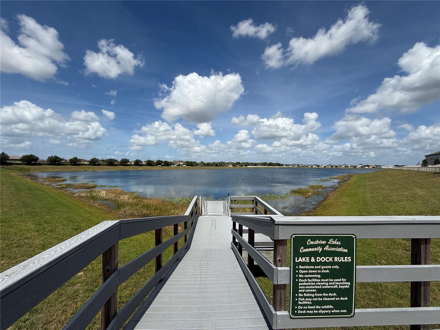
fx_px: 178
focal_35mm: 14
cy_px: 165
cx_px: 220
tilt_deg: +0.5
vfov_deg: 85.7
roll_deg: -0.9
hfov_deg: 102.1
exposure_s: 1/4425
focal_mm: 2.22
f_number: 2.2
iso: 50
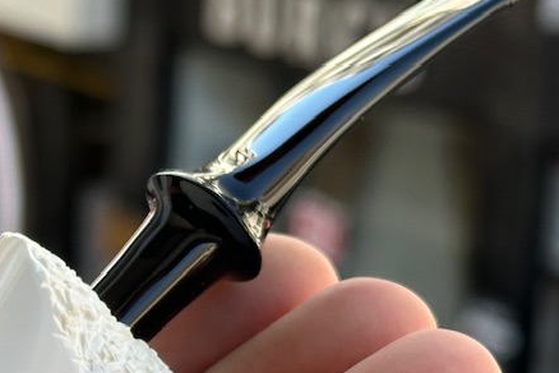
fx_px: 2267
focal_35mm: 146
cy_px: 321
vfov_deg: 9.4
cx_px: -33
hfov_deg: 13.8
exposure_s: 1/516
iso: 64
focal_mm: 6.86
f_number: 1.78
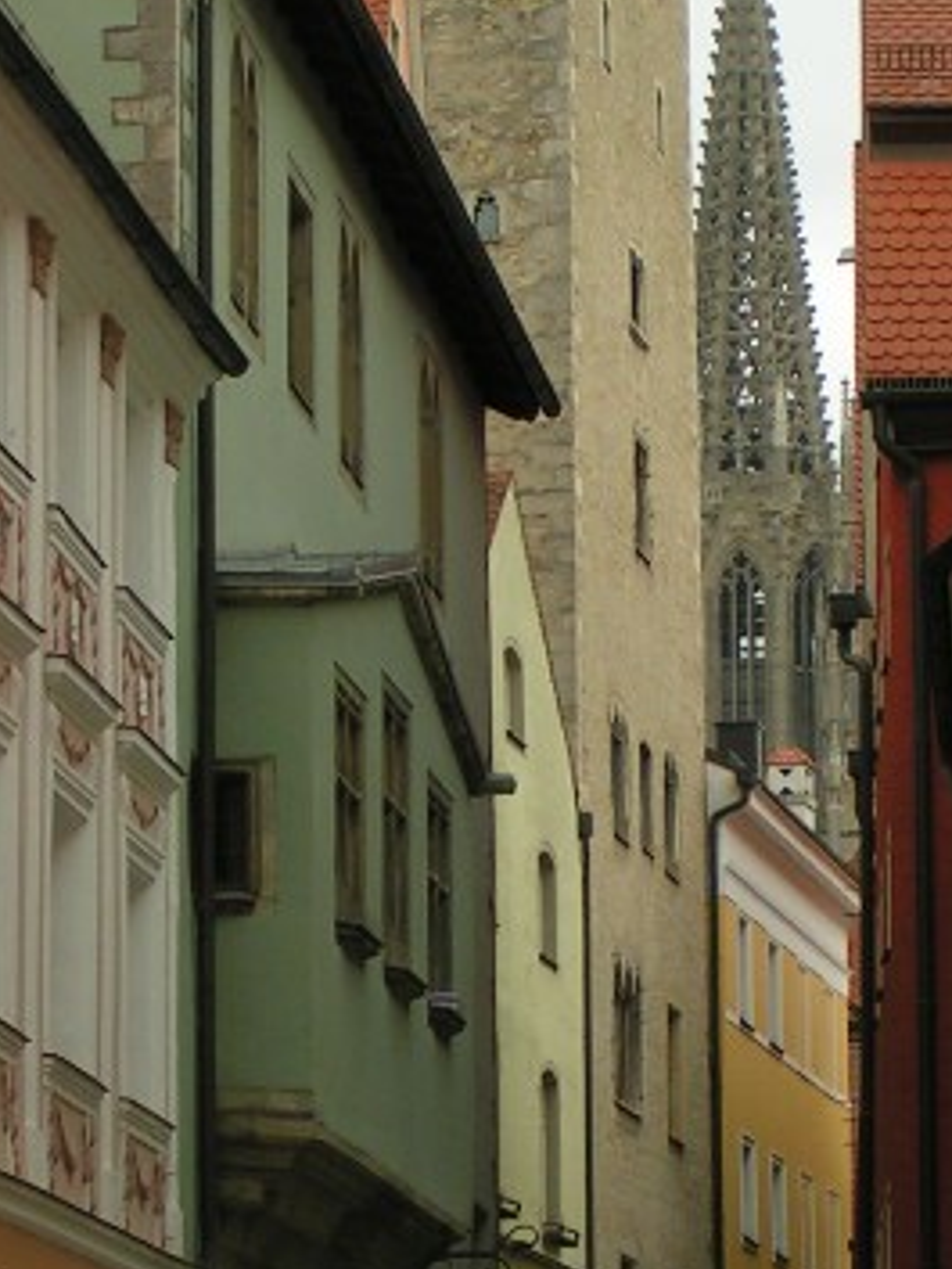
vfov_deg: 12.1
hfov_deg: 9.1
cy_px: 830
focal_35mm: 163
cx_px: 769
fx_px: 5973
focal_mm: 11
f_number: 5
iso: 50
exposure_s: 1/160
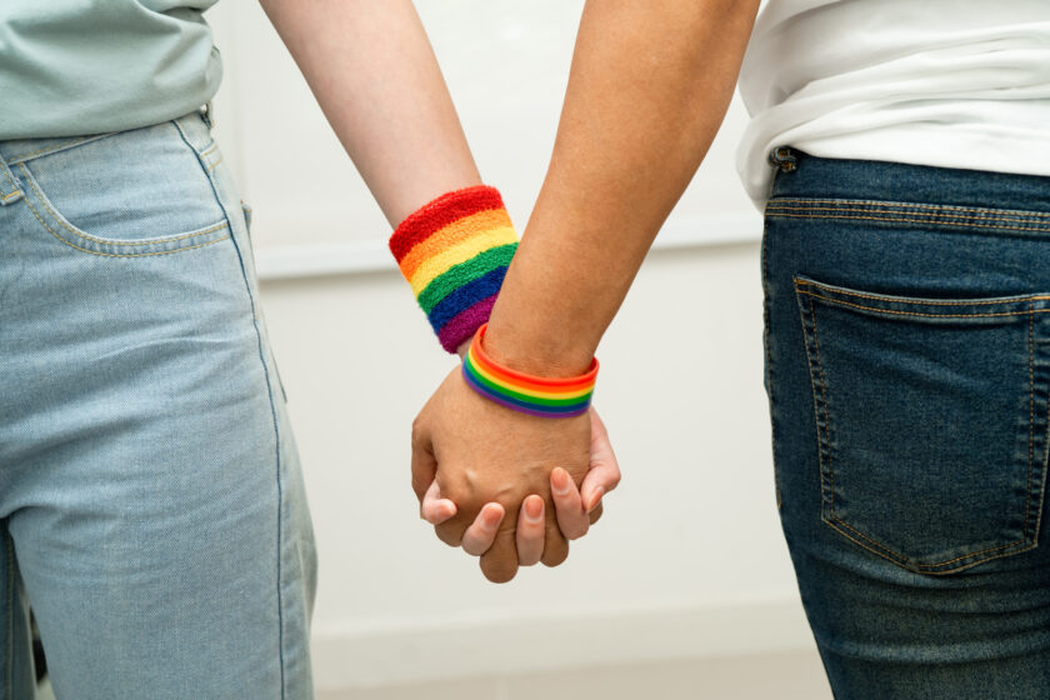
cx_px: 525
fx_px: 1458
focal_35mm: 50
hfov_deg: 39.6
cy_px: 350
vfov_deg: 27.0
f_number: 4.5
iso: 250
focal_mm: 50
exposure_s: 1/80
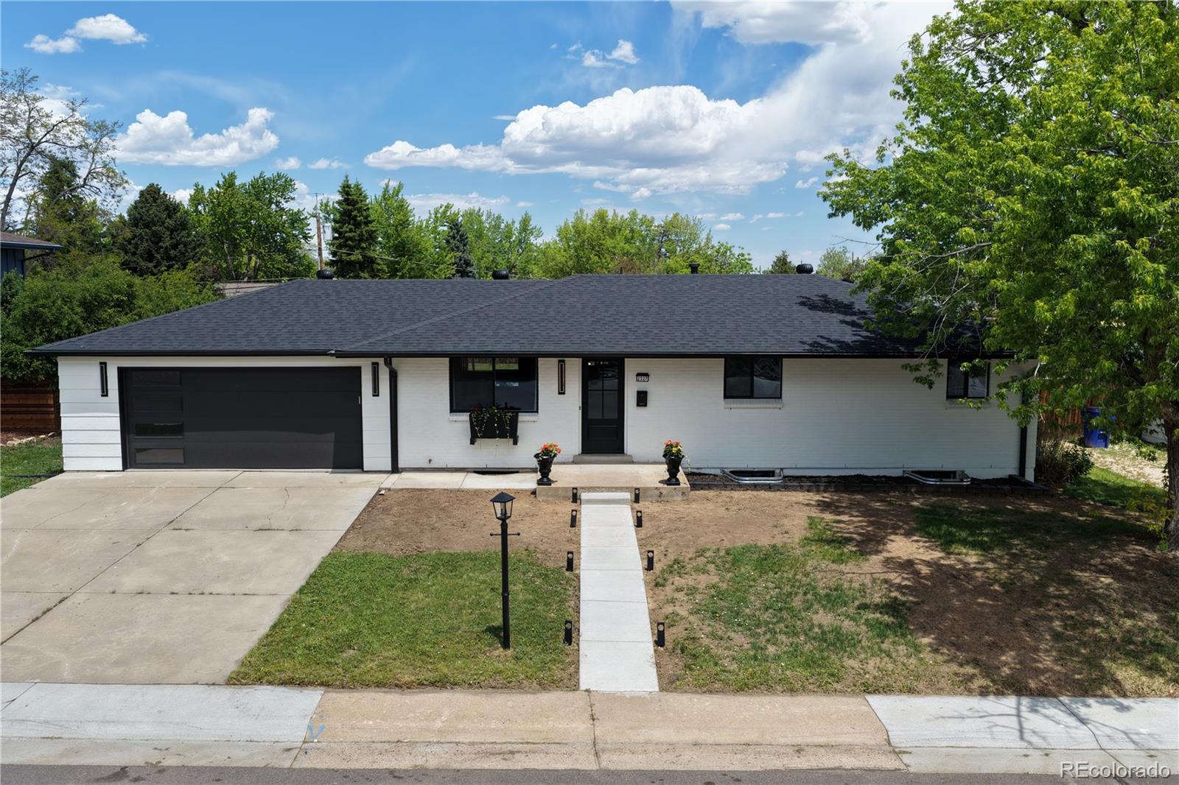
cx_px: 590
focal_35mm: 28
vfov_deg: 46.4
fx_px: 917
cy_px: 392
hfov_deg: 65.5
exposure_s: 1/240
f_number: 2.8
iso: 160
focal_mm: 14.45
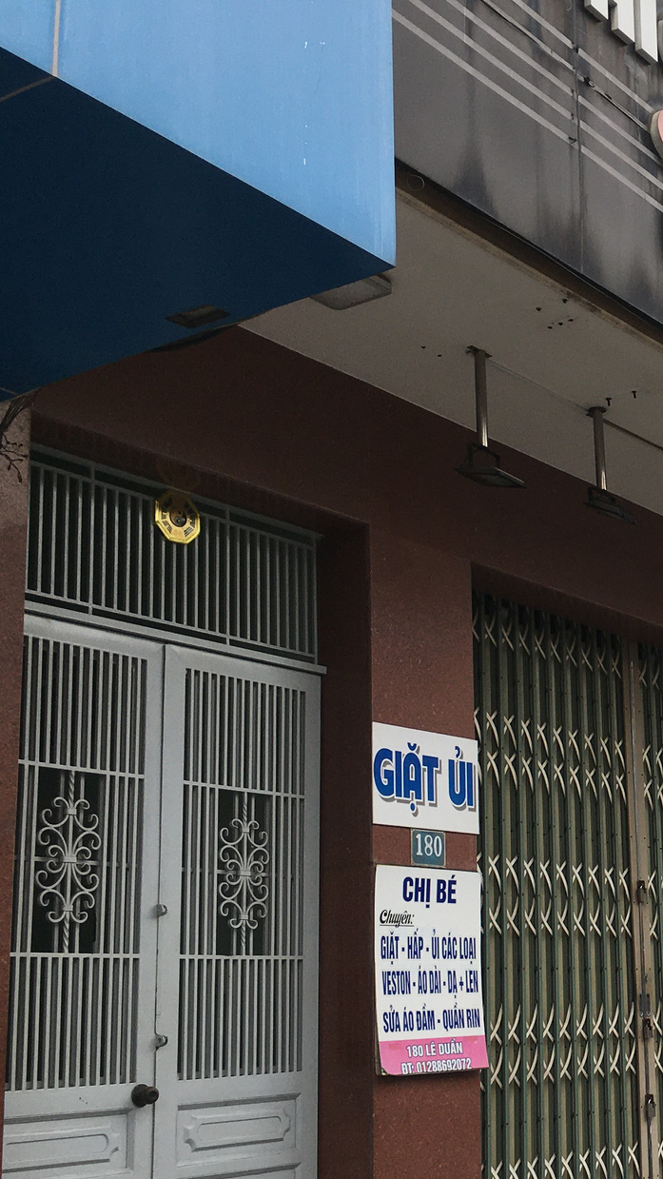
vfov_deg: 40.4
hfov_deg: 21.2
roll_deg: +3.5
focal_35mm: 51
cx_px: 871
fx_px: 1594
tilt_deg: +12.2
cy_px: 710
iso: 25
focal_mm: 4.15
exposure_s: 1/437
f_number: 2.2
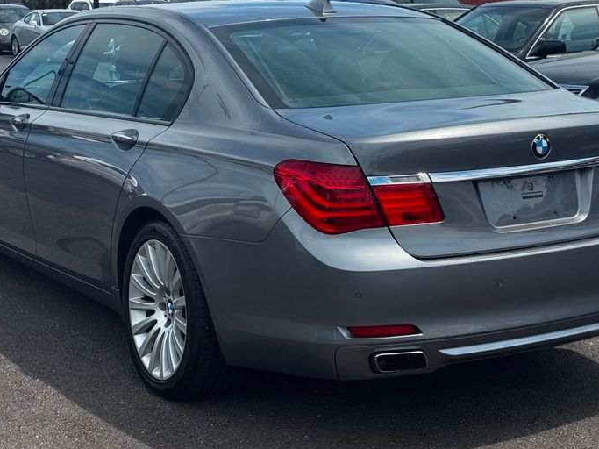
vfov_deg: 20.4
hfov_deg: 27.0
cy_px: 149
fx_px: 1246
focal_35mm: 72
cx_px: 303
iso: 64
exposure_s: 1/3817
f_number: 1.78
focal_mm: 6.76
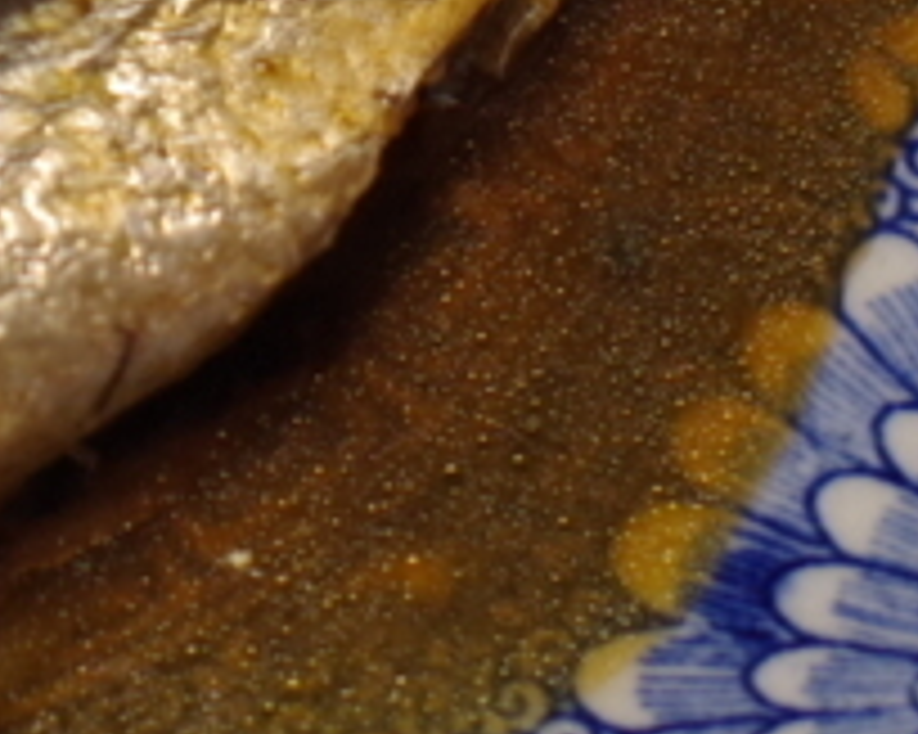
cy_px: -299
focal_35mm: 354
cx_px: -446
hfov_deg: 5.4
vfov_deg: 4.3
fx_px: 9613
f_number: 4
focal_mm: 50
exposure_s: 1/60
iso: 1000
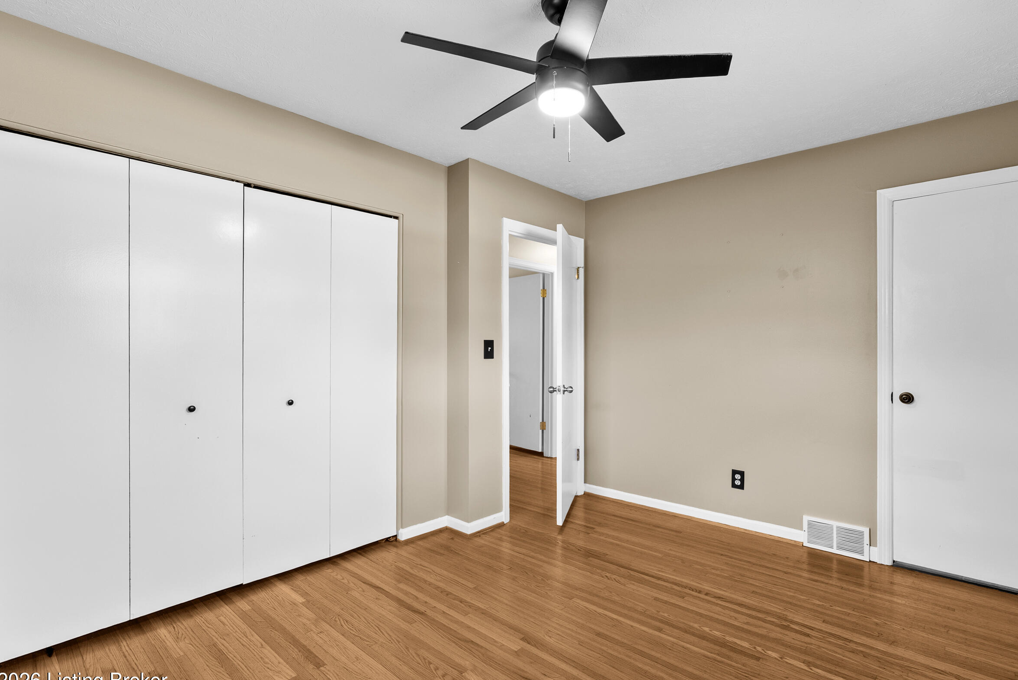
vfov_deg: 70.5
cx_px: 520
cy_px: 352
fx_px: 481
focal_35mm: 17
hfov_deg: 93.2
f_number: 11
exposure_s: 1/1.67
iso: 400
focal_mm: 16
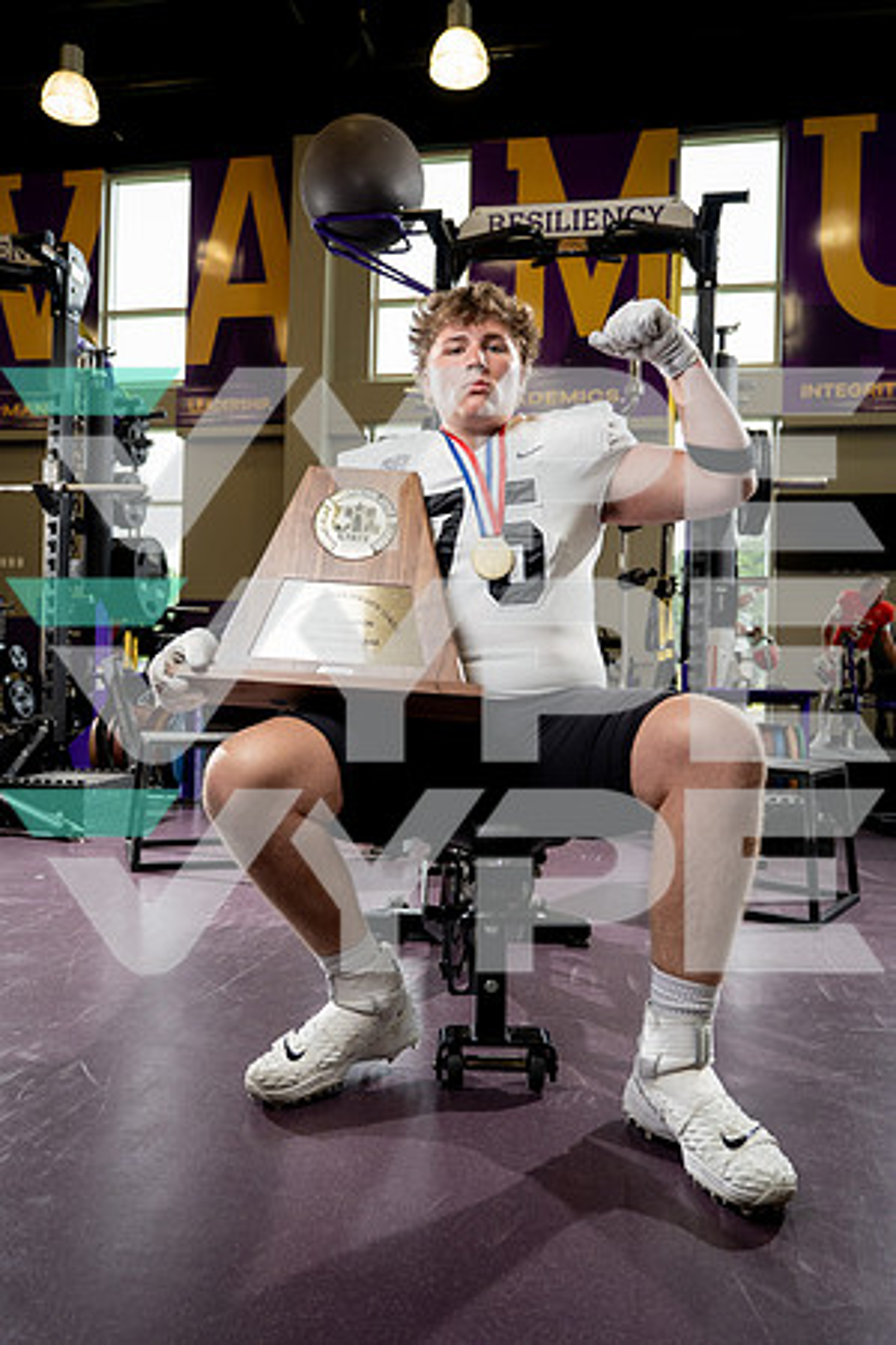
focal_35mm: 27
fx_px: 1008
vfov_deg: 67.4
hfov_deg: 47.9
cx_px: 448
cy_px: 672
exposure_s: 1/250
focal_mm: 27
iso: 640
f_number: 4
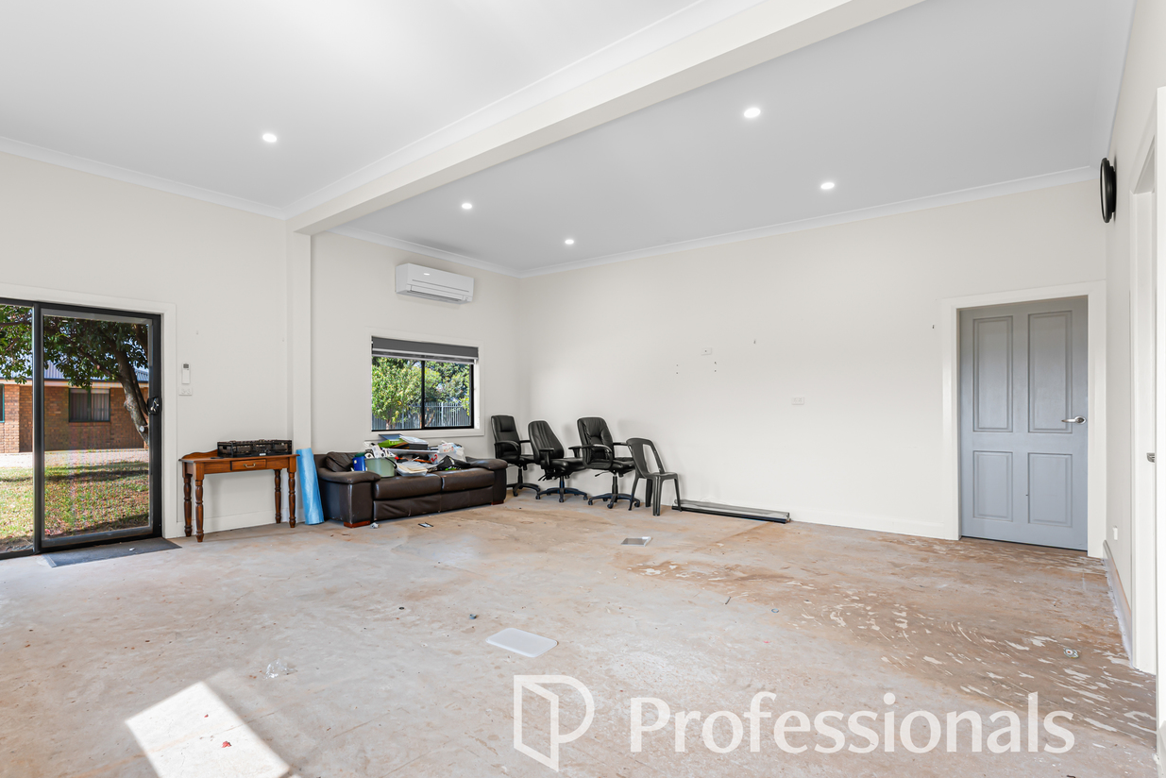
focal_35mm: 17
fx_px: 551
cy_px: 415
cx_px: 482
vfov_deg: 70.4
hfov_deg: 92.4
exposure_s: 1/5
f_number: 8
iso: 100
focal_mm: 14
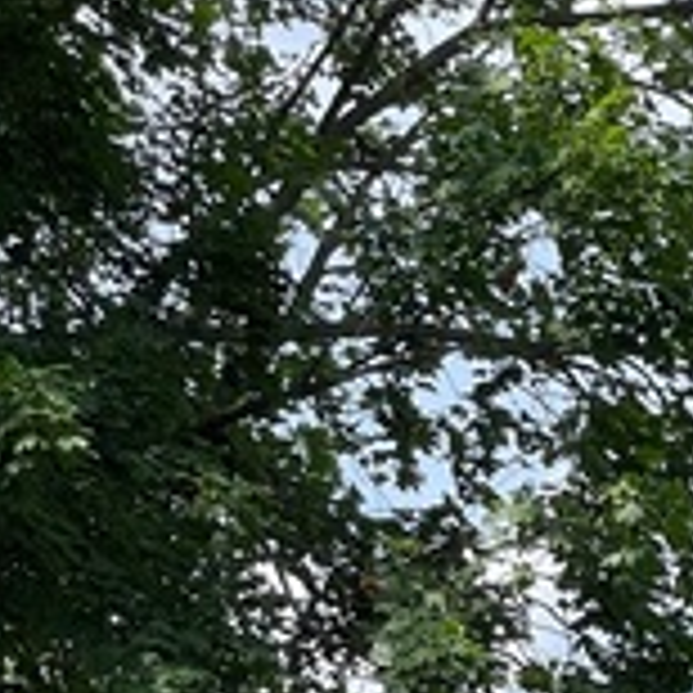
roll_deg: -1.1
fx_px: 4983
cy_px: 1152
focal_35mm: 220
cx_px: 783
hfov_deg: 7.9
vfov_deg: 7.8
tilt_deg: +6.2
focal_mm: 7.5
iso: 20
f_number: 2.2
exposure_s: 1/399
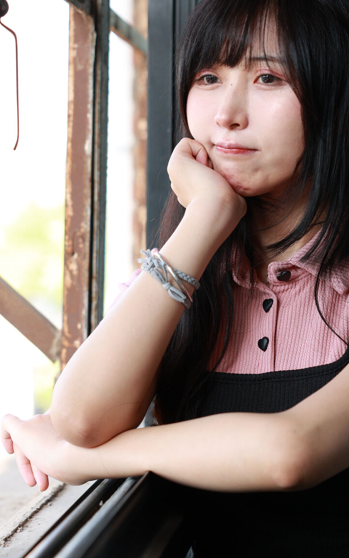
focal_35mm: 112
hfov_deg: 11.7
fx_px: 1704
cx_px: 213
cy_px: 221
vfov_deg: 18.6
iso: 200
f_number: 2.8
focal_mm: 70
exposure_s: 1/200
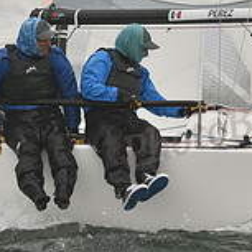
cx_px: 40
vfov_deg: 2.5
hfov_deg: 2.5
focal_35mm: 709
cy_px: 63
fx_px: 5839
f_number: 4.5
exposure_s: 1/1000
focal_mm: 220
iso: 400
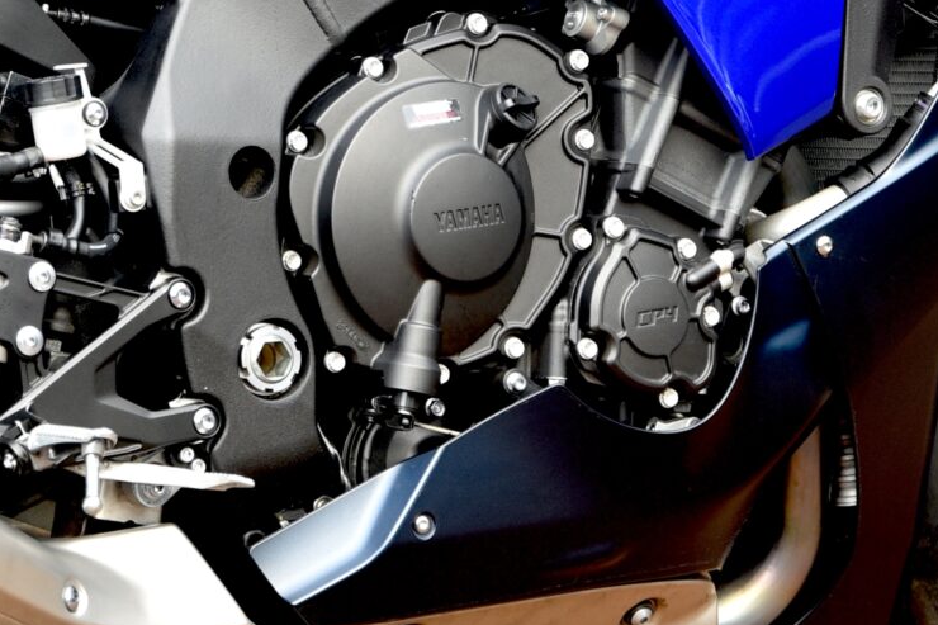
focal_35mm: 225
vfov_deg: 6.1
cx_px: 134
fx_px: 5861
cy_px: 150
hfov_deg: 9.1
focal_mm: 65
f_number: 3.5
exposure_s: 1/60
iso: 200
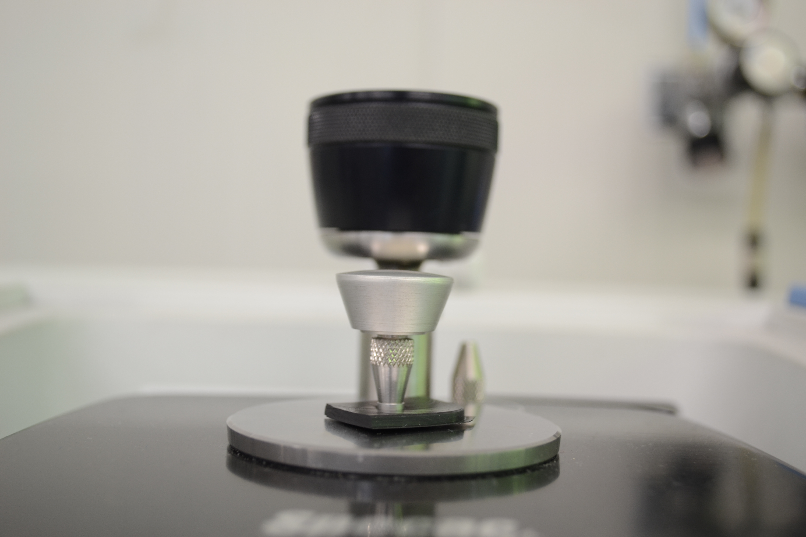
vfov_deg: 29.9
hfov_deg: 43.6
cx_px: 403
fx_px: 1007
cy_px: 268
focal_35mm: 45
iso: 200
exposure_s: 1/8
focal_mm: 30
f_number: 4.5
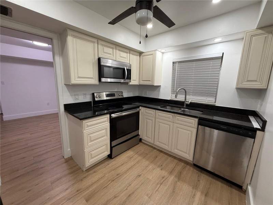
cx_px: 136
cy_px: 102
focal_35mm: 14
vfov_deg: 85.7
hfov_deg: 102.1
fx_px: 110
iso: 250
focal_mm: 2.22
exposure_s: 1/120
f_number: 2.2
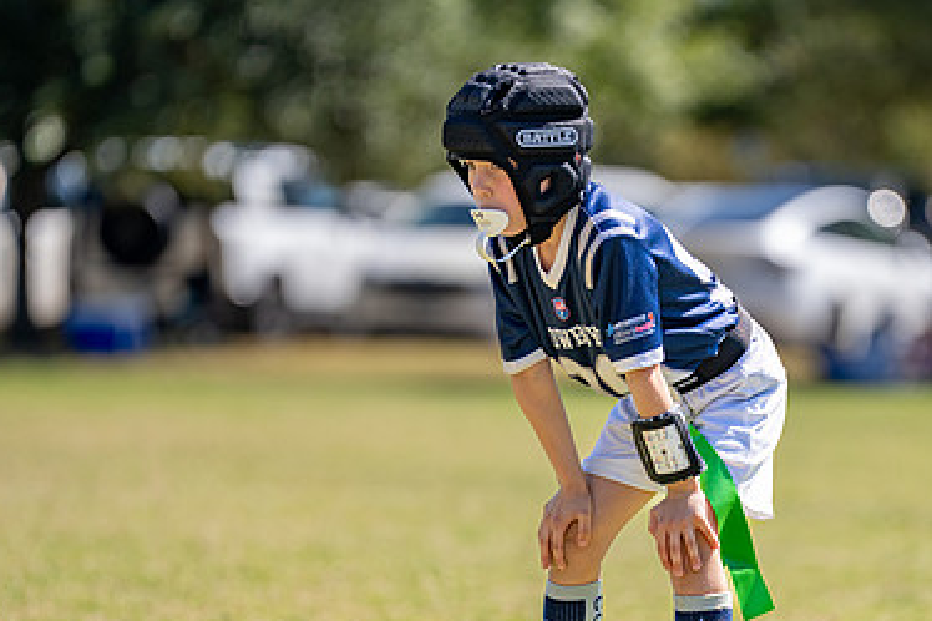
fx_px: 8927
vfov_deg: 4.0
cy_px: 440
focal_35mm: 345
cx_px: 632
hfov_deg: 6.0
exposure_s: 1/2000
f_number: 2.8
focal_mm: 200
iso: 160
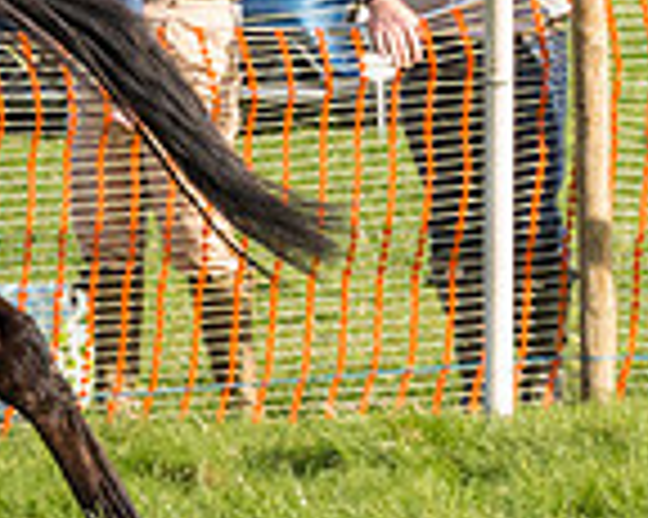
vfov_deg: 2.3
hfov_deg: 2.9
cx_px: -587
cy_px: 113
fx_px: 12898
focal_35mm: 673
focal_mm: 89
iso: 400
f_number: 4
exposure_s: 1/1600
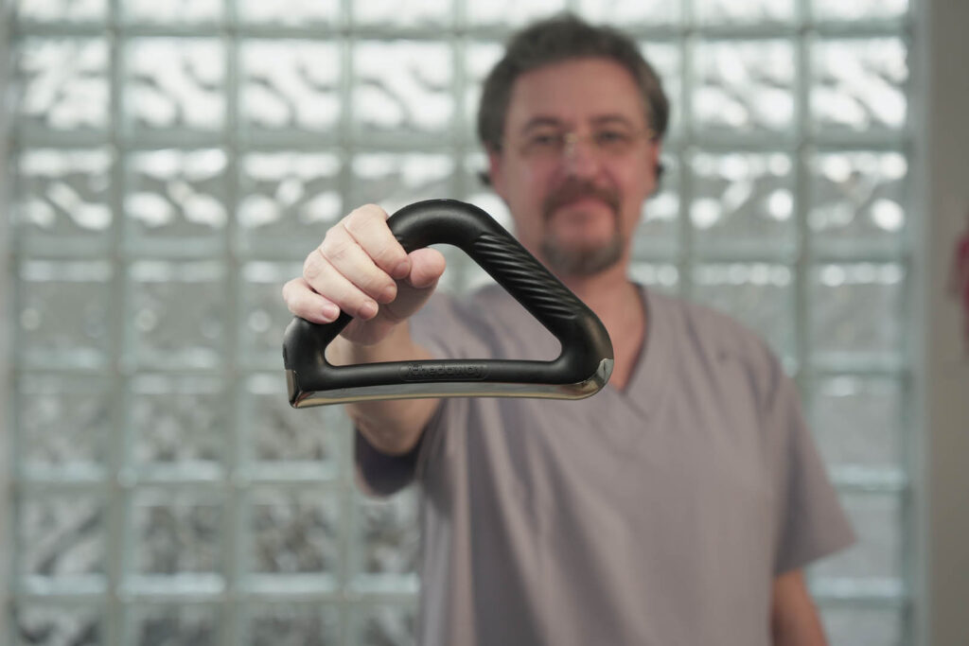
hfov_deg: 28.8
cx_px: 484
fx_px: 1884
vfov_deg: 19.5
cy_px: 323
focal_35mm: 70
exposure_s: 1/125
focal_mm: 70
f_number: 2.8
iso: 250
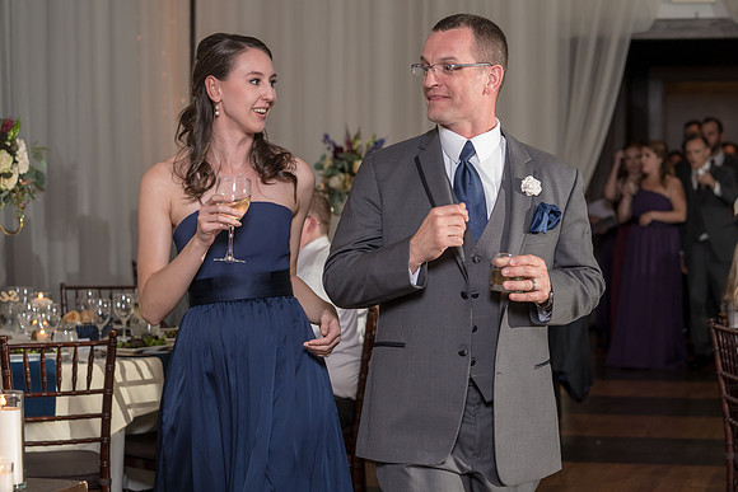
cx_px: 367
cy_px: 243
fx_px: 1641
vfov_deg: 17.1
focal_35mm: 80
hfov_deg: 25.3
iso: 2000
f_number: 4.5
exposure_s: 1/200
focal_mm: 70
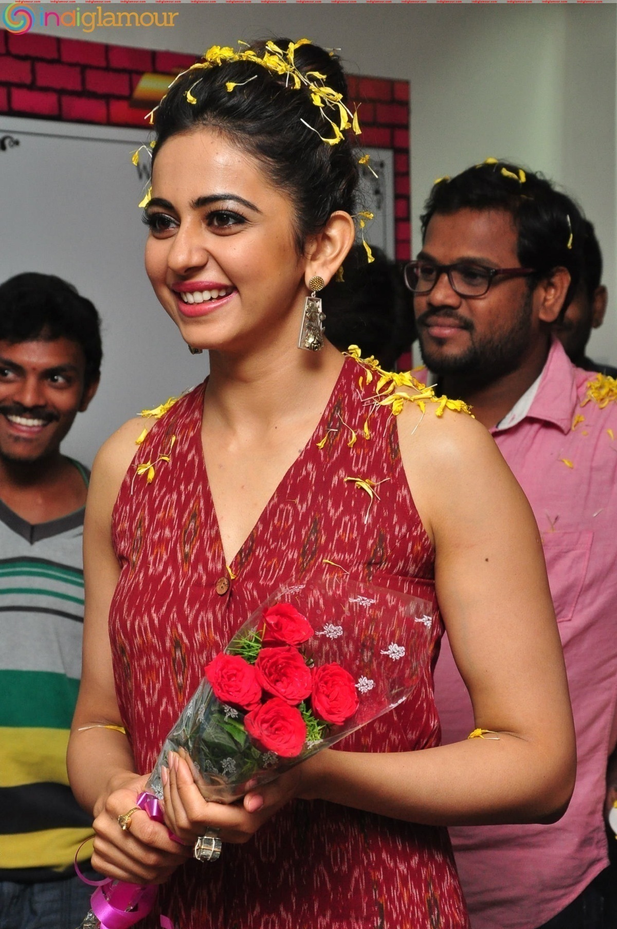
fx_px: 2242
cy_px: 464
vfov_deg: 23.4
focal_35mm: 87
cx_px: 308
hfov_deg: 15.7
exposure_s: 1/125
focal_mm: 58
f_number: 8
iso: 1250
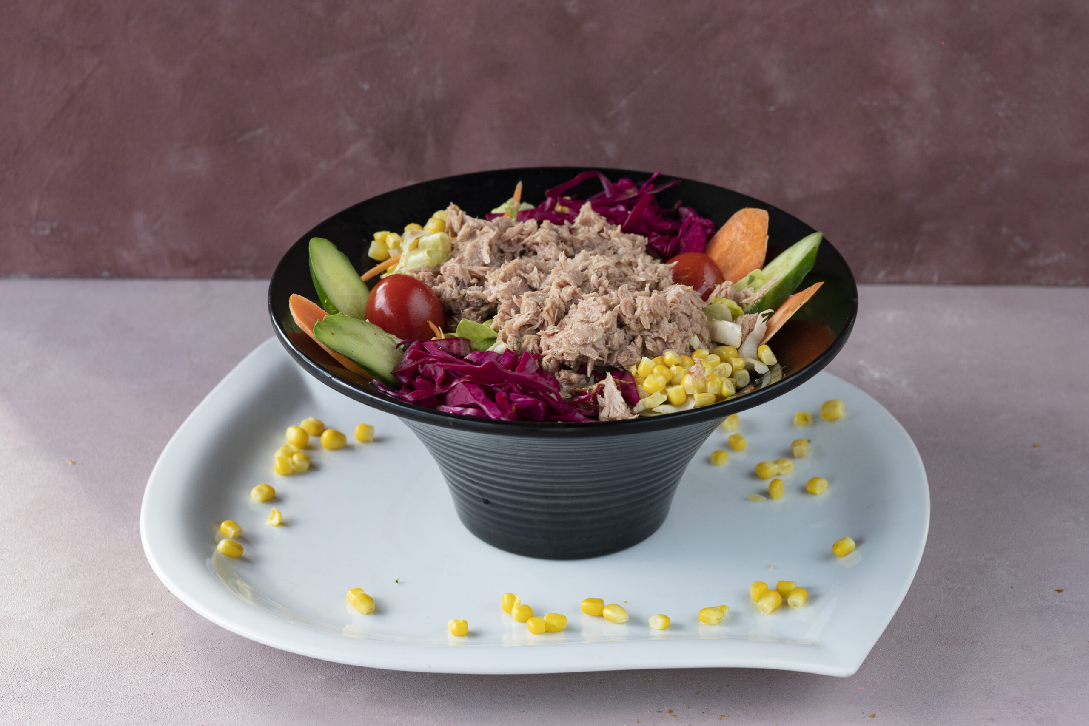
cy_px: 363
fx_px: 2572
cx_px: 544
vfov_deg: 16.1
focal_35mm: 85
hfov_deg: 23.9
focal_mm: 85
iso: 800
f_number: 6.7
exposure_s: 1/125
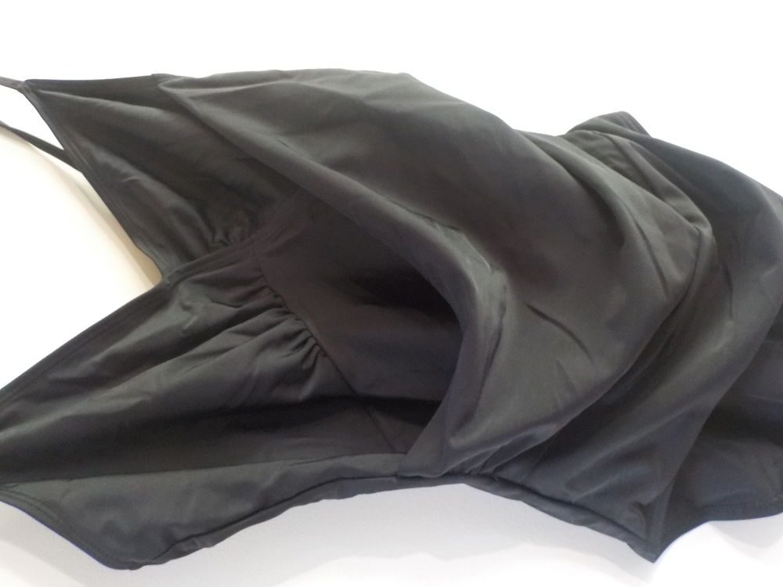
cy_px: 294
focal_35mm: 30
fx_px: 679
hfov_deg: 60.0
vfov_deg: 46.8
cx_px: 392
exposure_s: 1/8
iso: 560
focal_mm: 4.1
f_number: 3.3
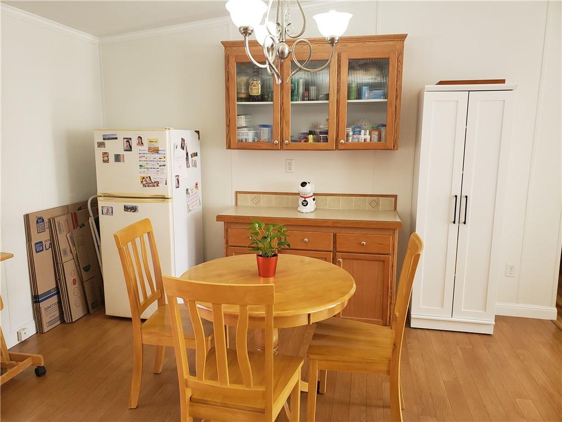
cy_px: 211
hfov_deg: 67.3
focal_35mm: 26
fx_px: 422
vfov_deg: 53.1
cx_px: 281
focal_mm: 4.3
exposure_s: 1/60
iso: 200
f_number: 2.4
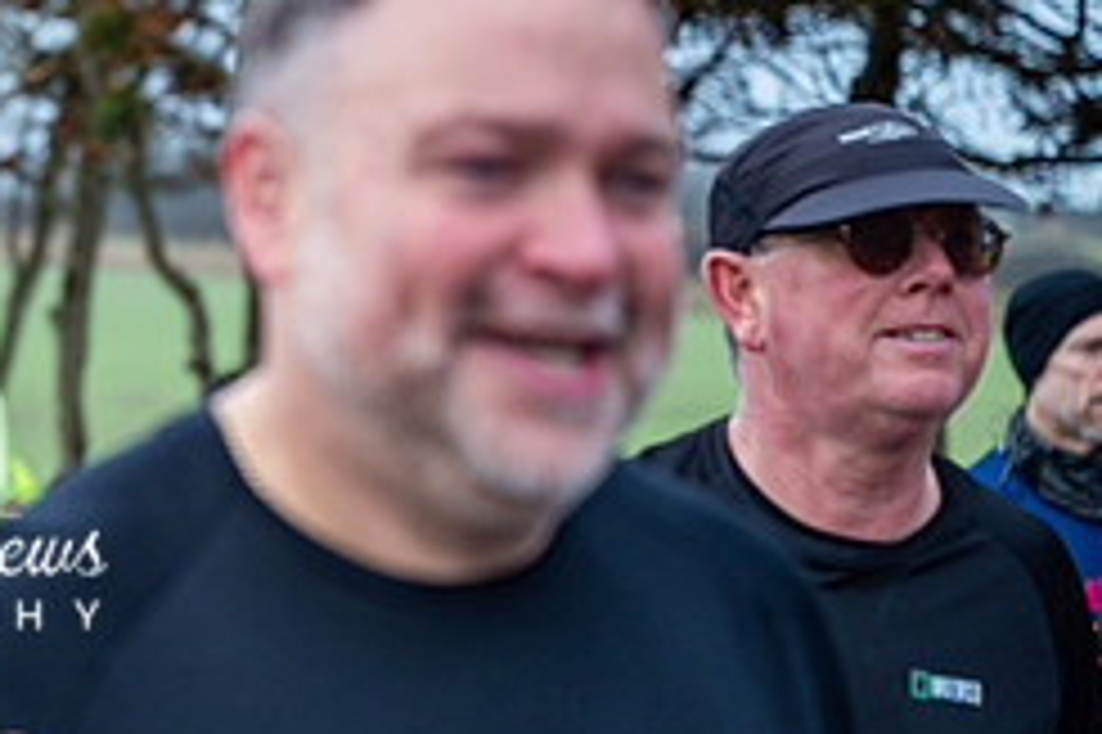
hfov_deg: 12.1
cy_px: 475
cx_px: -198
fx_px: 5078
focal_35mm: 166
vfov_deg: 8.3
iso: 640
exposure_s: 1/1250
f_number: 2.8
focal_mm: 70
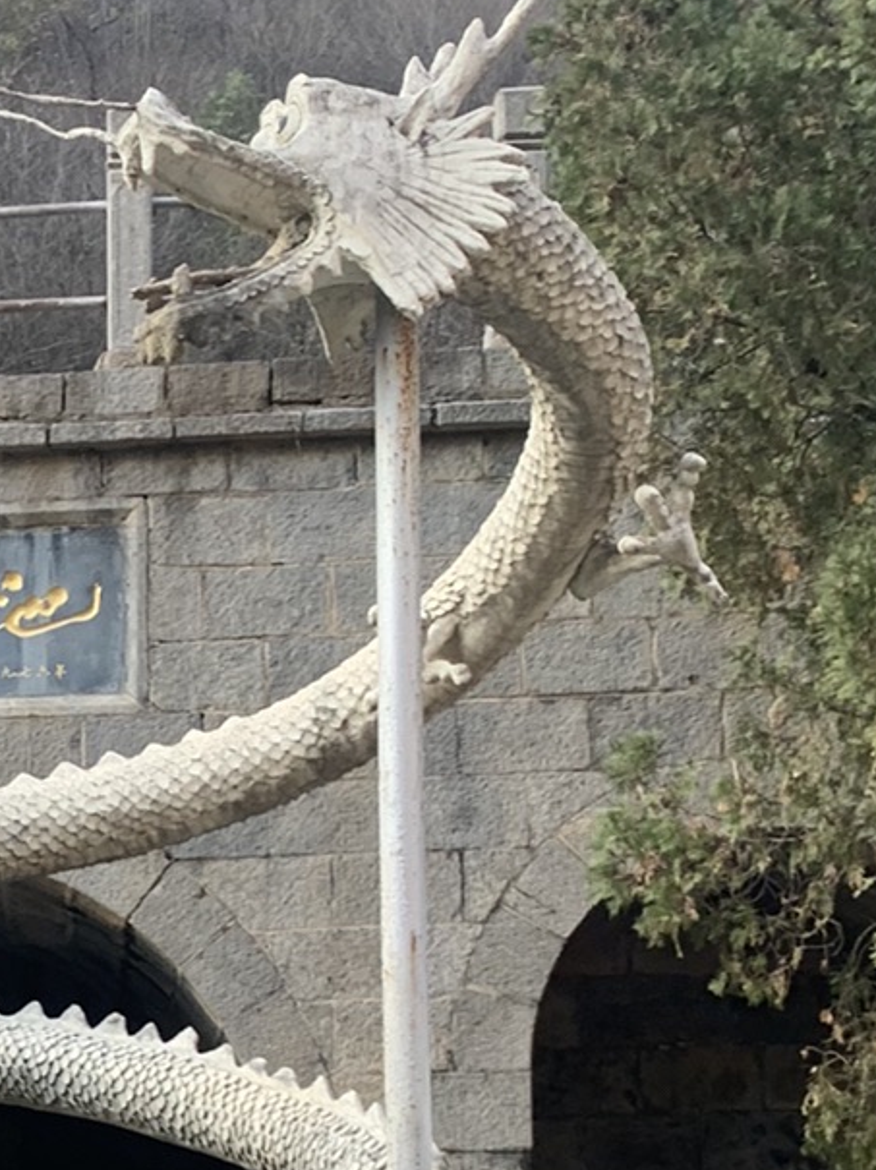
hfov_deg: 16.0
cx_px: -367
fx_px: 2905
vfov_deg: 22.3
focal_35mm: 86
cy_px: 1006
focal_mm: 4.25
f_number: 1.8
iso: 32
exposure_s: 1/122
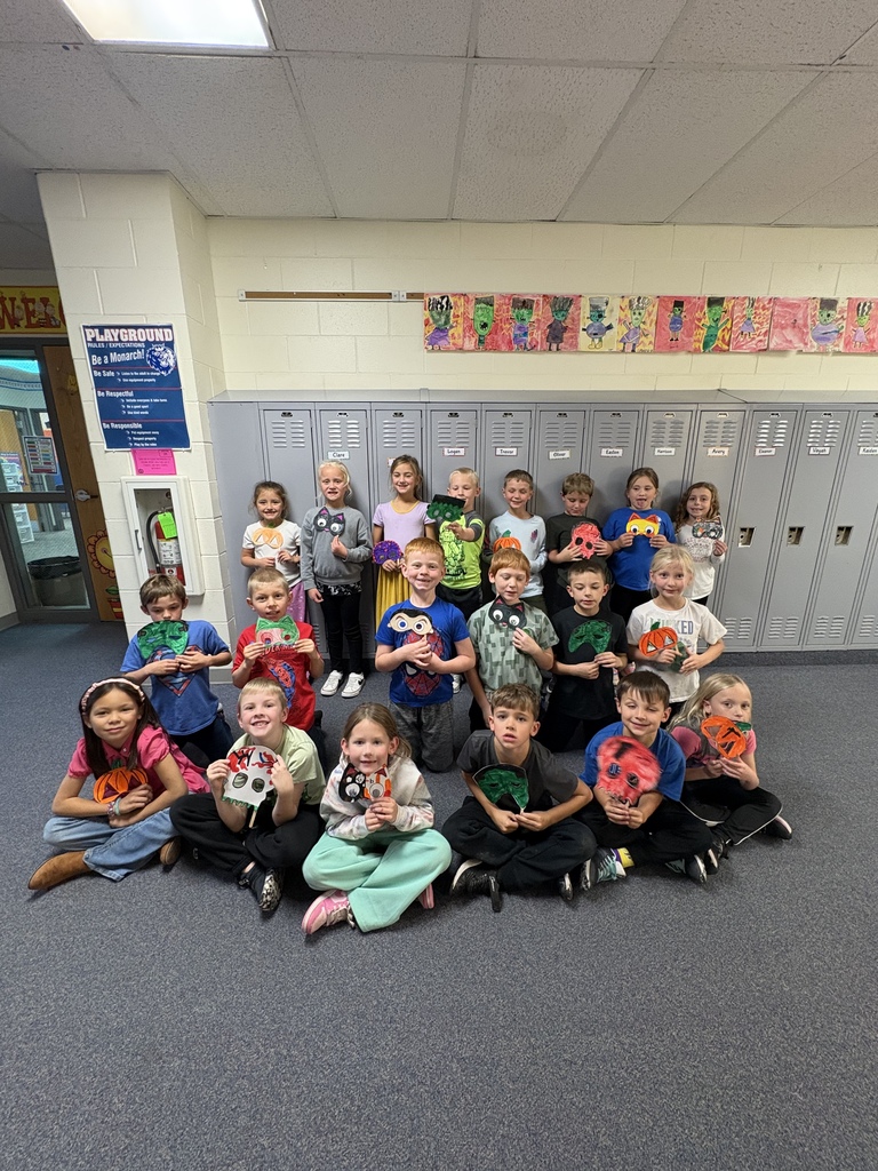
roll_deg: +0.0
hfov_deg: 85.7
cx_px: 439
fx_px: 473
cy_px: 586
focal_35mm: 14
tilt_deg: -15.4
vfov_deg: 102.1
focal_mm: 2.22
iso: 400
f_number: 2.2
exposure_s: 1/60
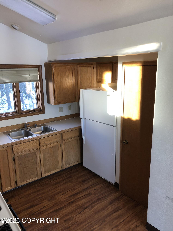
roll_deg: +1.3
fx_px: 187
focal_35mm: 28
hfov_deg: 49.7
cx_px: 86
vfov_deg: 63.4
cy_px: 116
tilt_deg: -11.7
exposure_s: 1/30
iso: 40
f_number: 1.8
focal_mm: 3.99
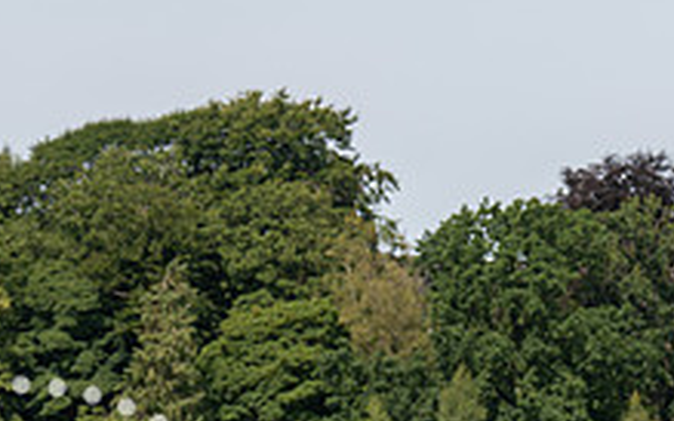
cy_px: 509
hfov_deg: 7.9
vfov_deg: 4.9
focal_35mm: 265
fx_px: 4869
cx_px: 499
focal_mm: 98
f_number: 4.5
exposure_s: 1/800
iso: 100
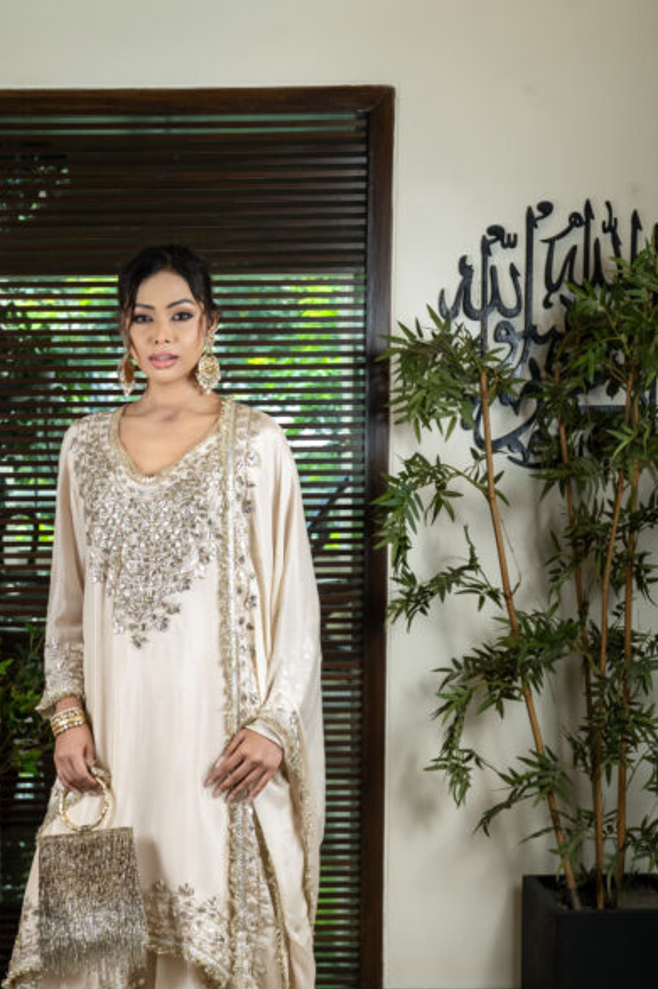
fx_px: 1729
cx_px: 160
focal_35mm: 63
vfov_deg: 31.7
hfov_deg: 21.4
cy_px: 653
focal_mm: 41
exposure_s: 1/125
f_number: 5
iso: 1000
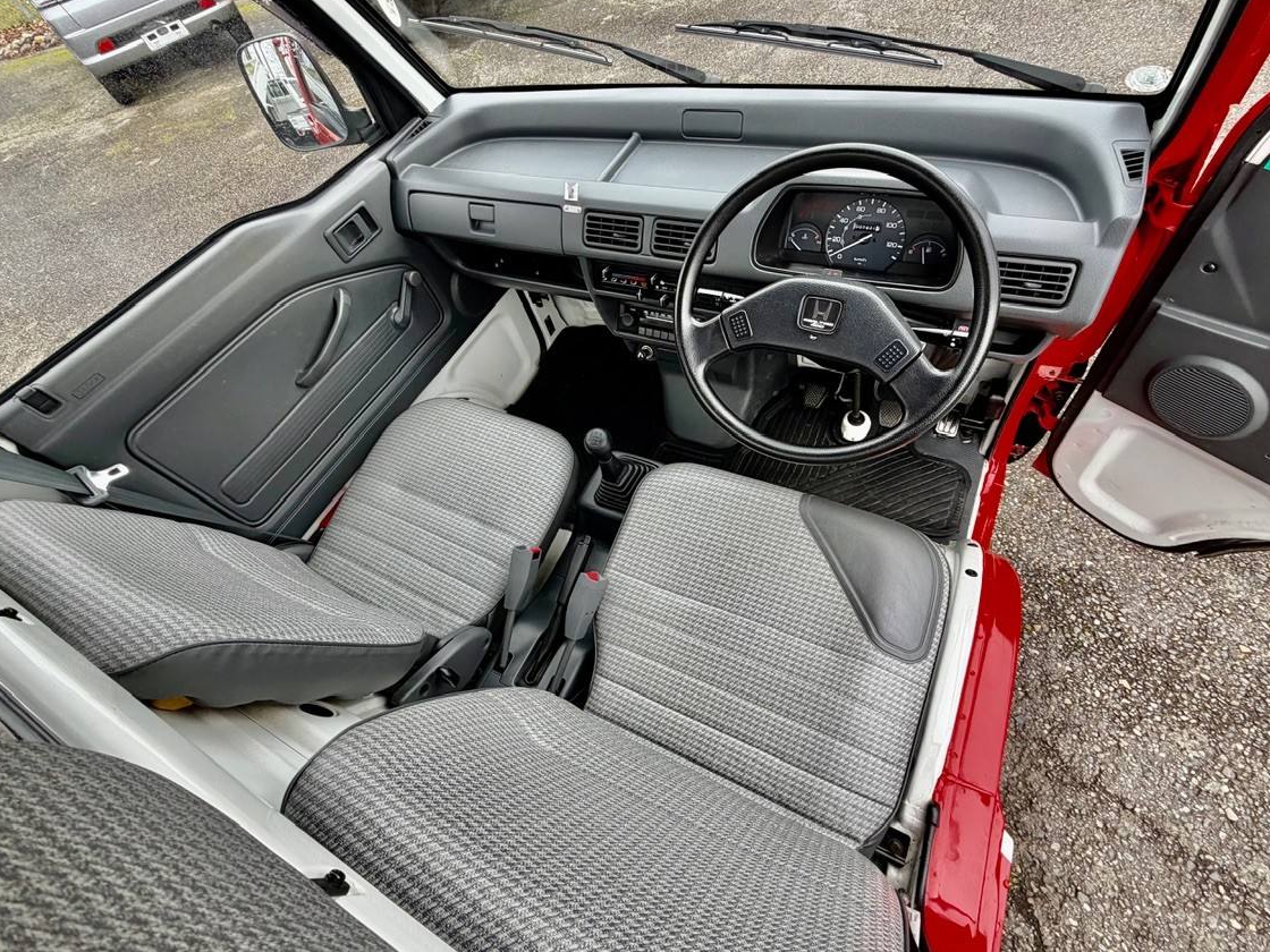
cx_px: 647
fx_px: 587
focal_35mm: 16
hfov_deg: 94.5
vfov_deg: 78.1
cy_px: 464
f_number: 2.2
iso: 100
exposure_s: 1/121
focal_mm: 2.22
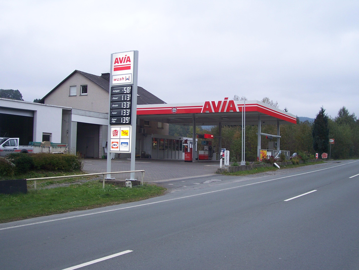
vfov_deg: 34.4
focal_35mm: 42
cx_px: 180
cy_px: 135
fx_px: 436
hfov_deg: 44.8
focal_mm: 7
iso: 80
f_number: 2.8
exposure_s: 1/100
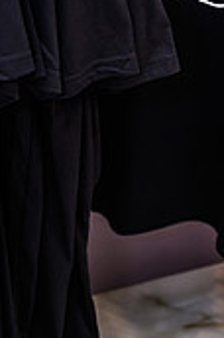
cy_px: -24
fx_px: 909
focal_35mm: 97
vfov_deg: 20.2
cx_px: 175
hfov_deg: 14.0
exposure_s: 1/100
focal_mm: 37
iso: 1600
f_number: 2.8
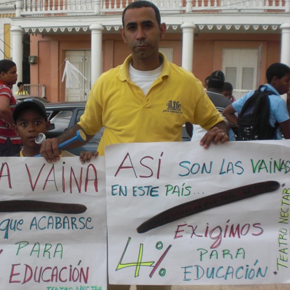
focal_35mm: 45
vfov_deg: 37.6
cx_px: 106
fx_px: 427
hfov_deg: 37.3
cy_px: 145
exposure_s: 1/125
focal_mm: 6.3
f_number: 3.1
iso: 100
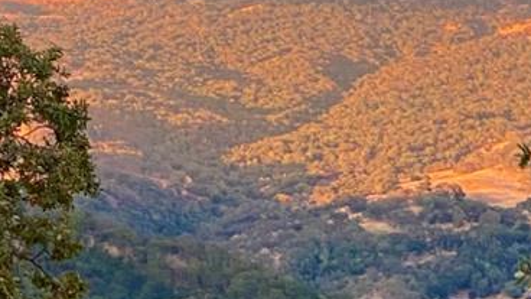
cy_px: 464
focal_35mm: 231
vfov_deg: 5.2
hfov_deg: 9.3
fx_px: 3252
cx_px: 347
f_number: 2
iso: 20
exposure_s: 1/122
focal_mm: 6
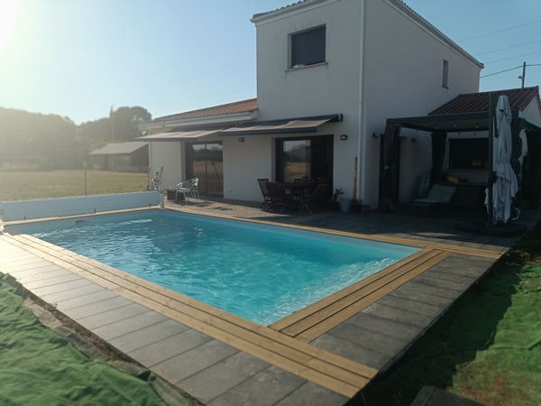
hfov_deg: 71.6
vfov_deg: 56.8
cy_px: 203
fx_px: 375
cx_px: 270
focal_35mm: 24
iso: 66
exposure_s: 1/2079
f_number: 1.79
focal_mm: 4.71
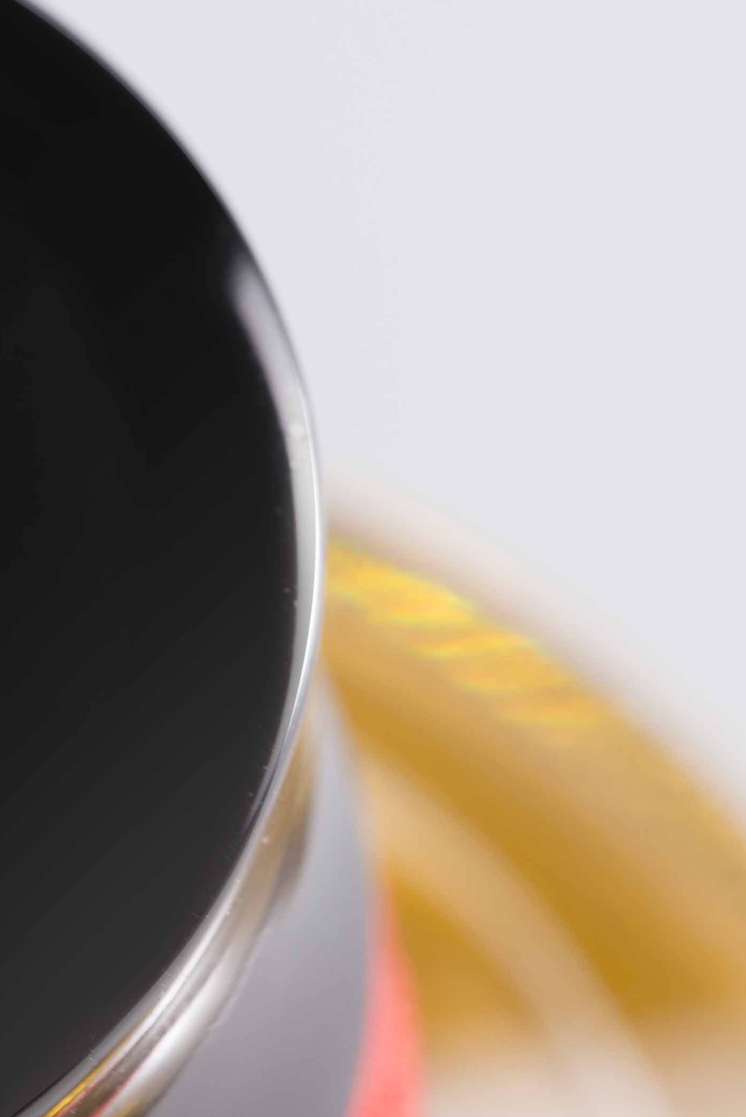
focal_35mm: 368
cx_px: -386
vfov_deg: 5.6
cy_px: 1445
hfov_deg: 3.7
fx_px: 11426
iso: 100
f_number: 16
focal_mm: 105
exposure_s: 1/50
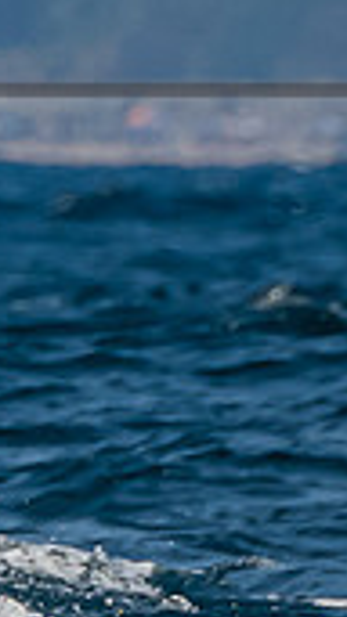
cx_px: -643
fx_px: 57320
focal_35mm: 3499
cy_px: 199
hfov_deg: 0.3
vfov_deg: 0.6
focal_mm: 400
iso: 400
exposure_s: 1/2000
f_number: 6.3
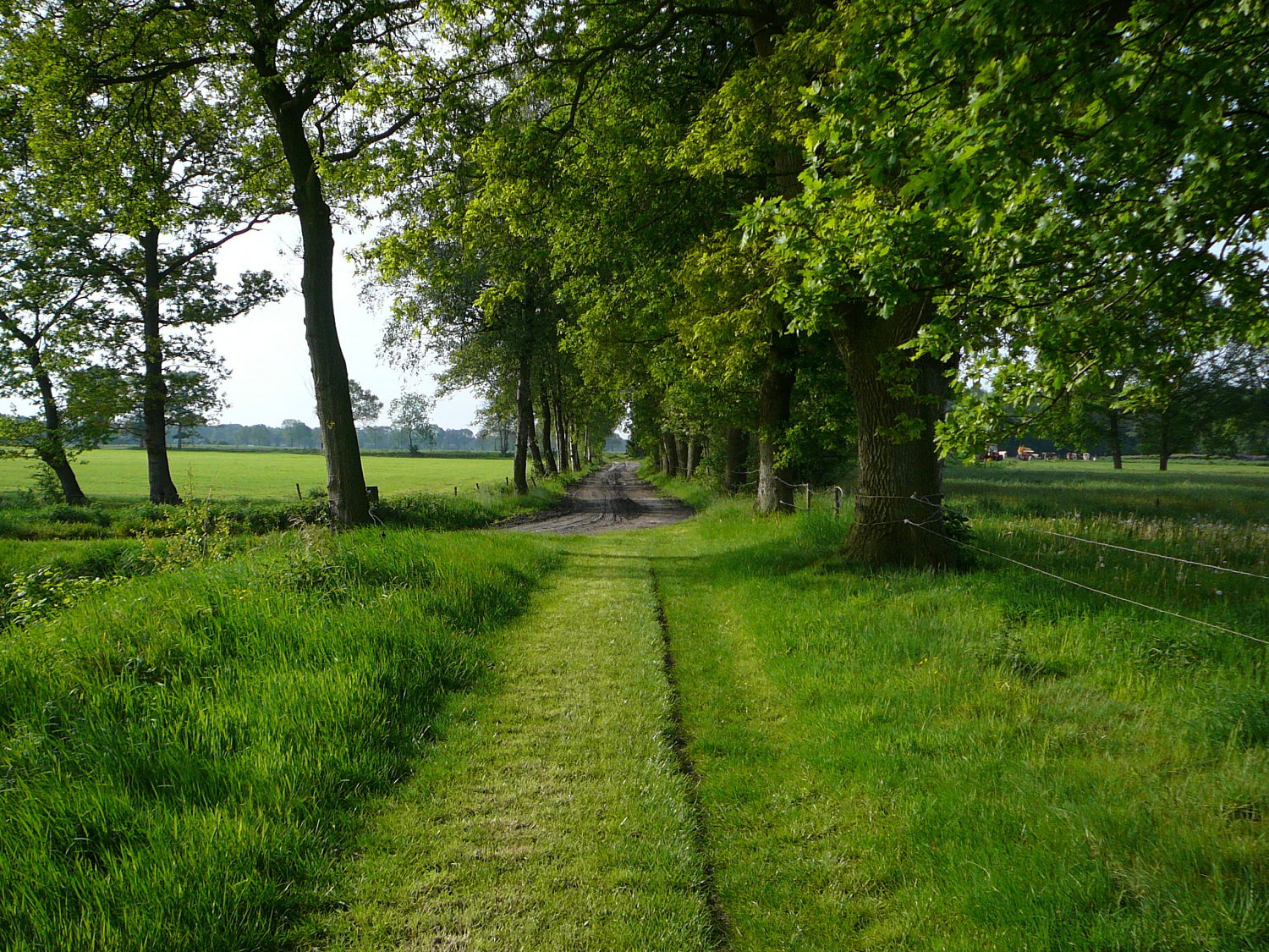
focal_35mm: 35
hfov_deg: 52.6
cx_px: 634
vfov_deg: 40.7
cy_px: 476
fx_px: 1283
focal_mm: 5.2
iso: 80
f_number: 2.8
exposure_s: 1/640
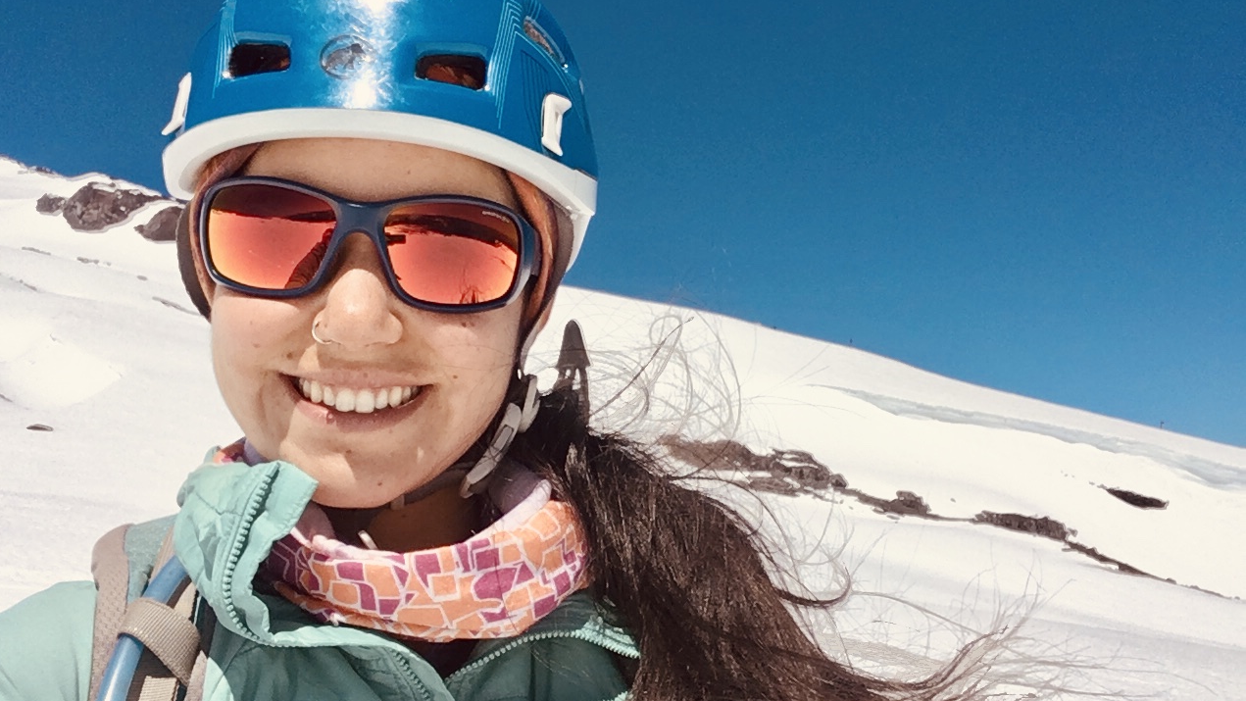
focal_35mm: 34
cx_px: 621
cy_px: 386
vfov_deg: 34.6
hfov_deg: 58.0
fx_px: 1123
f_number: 2.4
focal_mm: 2.15
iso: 50
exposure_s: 1/2933
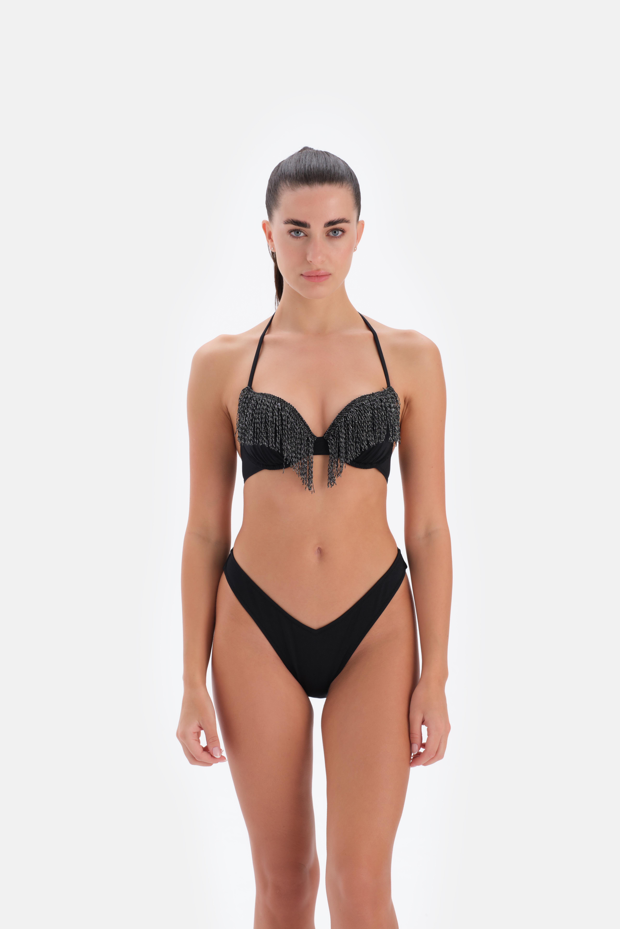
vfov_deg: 24.2
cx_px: 310
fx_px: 2170
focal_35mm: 84
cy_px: 464
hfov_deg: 16.3
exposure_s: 1/125
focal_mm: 56
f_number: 8
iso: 160
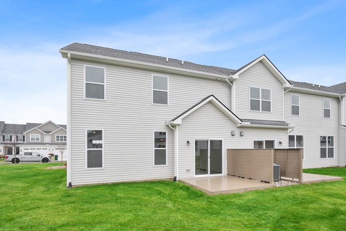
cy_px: 143
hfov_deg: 86.9
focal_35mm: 19
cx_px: 175
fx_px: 183
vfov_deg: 63.7
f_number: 9
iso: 100
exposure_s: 1/15
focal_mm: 14
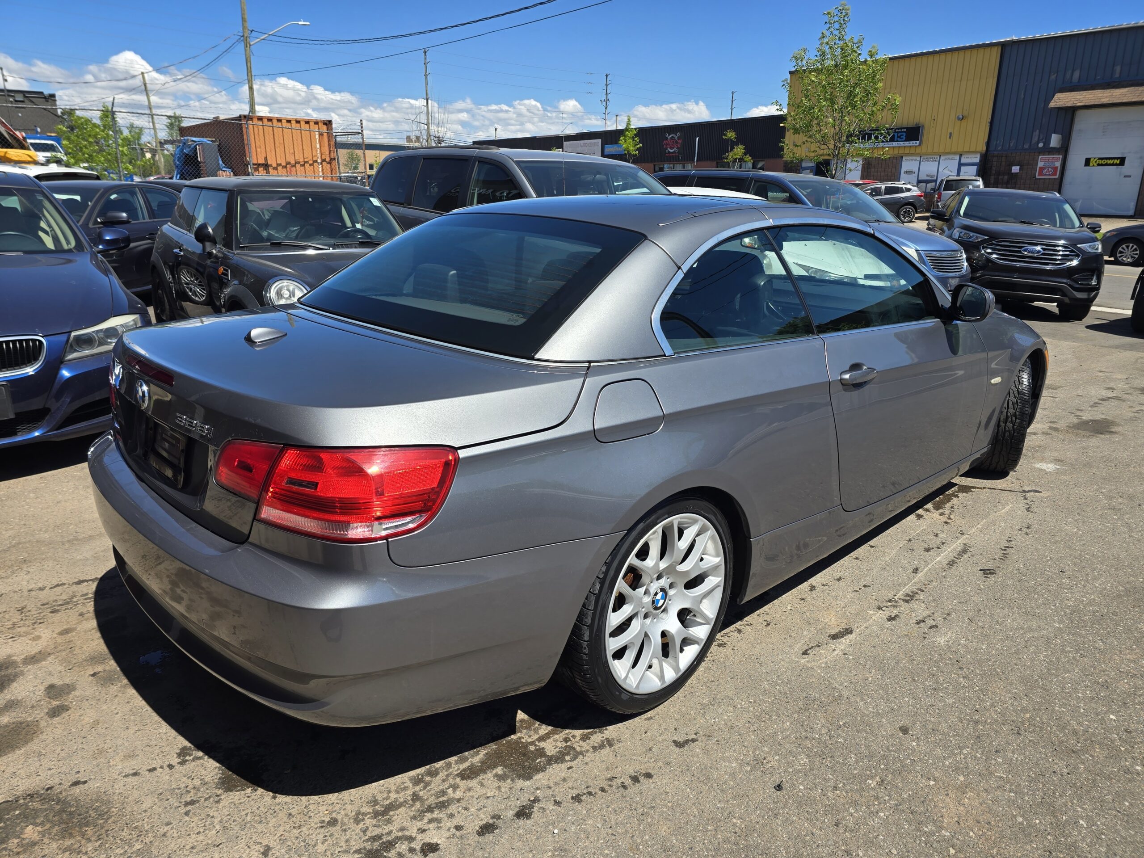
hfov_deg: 73.9
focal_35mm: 23
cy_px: 429
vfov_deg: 58.9
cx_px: 572
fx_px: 760
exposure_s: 1/777
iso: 12
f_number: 1.7
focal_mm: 6.3
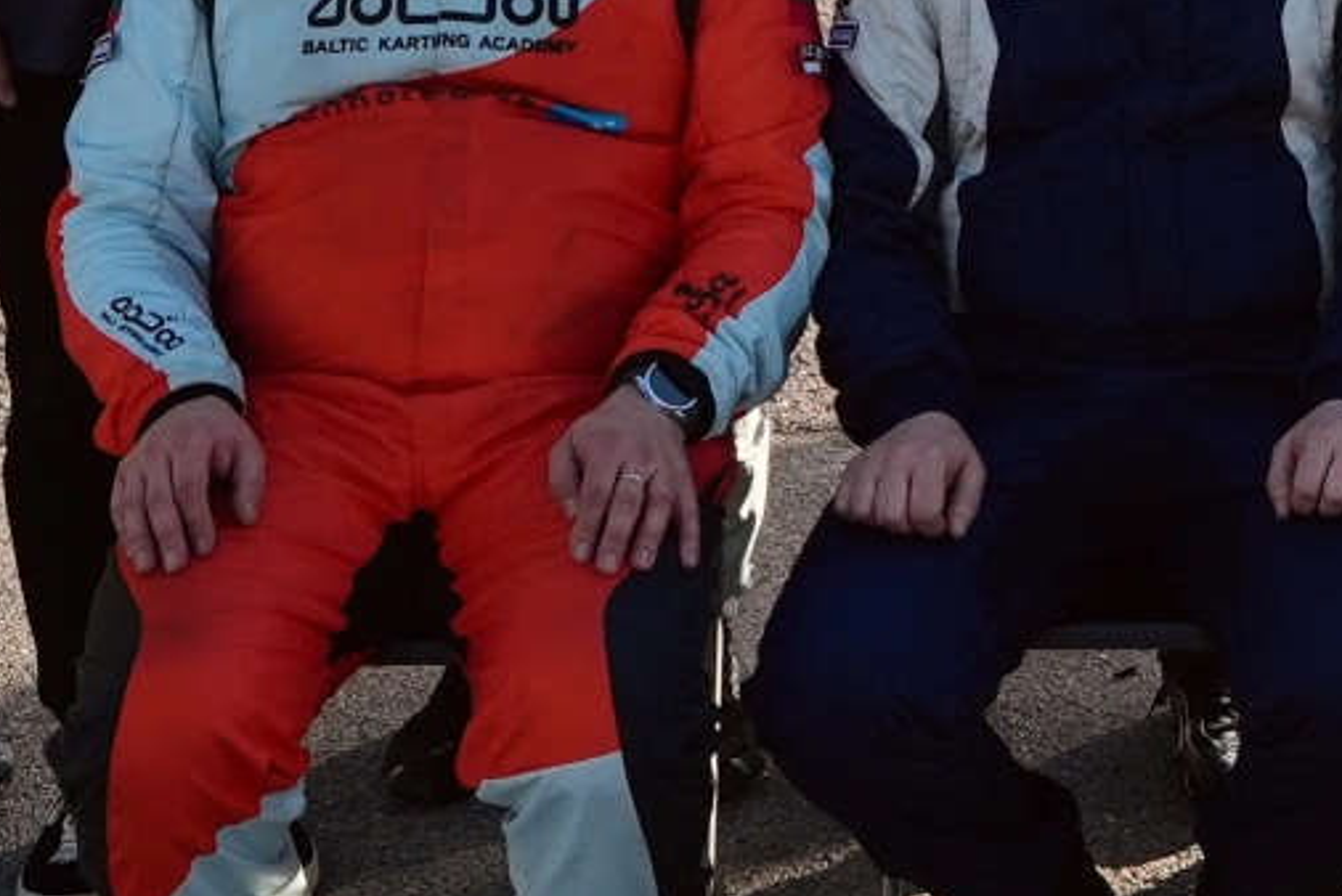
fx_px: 4811
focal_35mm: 129
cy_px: -596
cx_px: 1400
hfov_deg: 15.5
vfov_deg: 10.2
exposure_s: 1/250
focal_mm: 34
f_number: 7.1
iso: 640
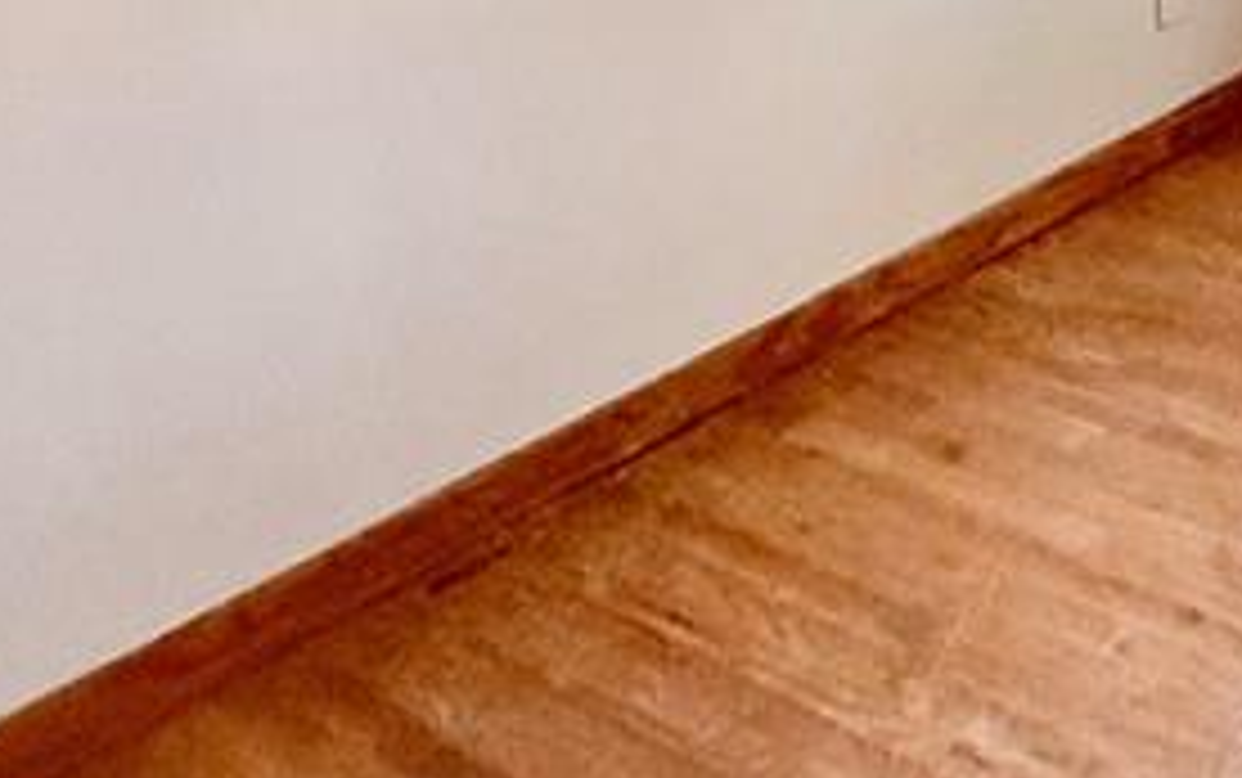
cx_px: 1485
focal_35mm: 55
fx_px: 1863
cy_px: -364
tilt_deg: -6.0
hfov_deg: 31.1
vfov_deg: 20.5
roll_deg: +3.0
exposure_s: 1/120
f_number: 2.2
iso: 500
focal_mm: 2.22
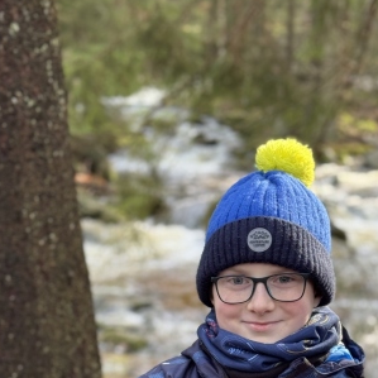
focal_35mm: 85
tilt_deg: -13.8
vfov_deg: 19.9
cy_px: 363
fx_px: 1050
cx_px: 260
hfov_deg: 20.3
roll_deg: -2.3
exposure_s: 1/62
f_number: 1.78
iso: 100
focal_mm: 6.86
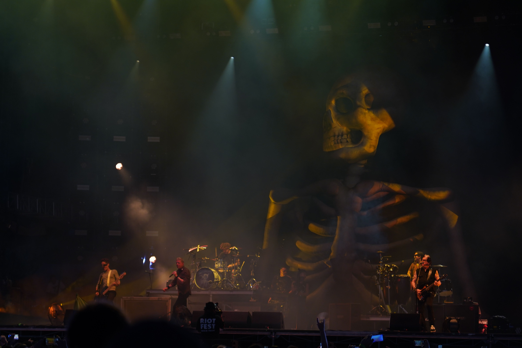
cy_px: 174
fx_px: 1522
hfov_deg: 19.5
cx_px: 261
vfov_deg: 13.0
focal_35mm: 105
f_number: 4
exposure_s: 1/125
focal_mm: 105
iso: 640
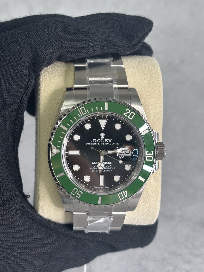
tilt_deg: -32.5
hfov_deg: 28.0
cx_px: 102
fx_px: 409
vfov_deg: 36.8
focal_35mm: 52
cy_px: 136
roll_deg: +2.7
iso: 50
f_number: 1.6
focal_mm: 5.96
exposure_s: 1/84
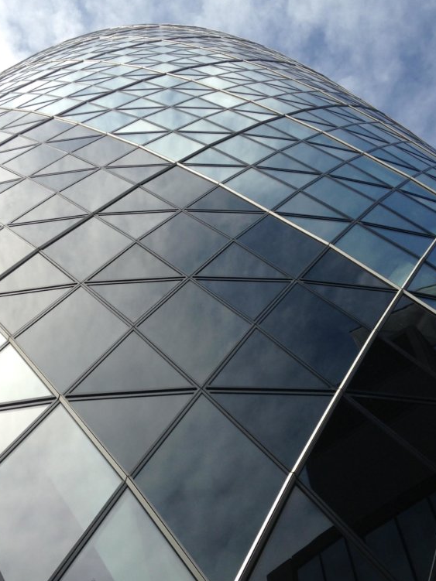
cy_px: 329
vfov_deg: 42.0
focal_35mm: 45
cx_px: 187
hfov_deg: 32.1
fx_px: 756
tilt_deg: +63.5
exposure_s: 1/2088
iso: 50
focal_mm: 4.12
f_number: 2.4
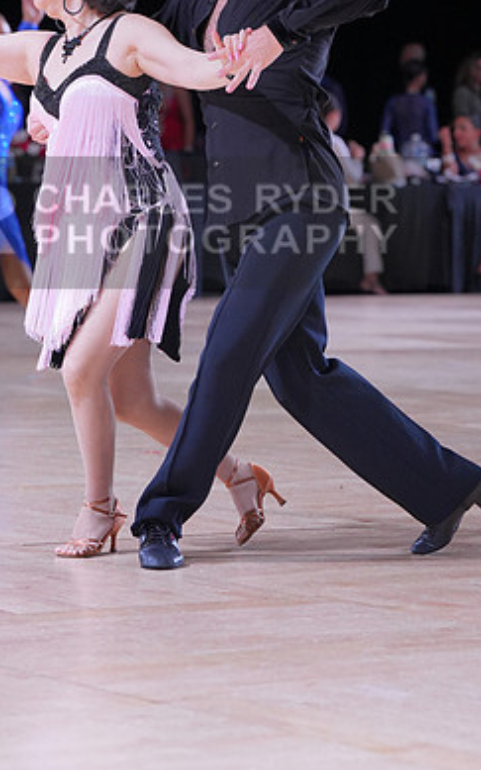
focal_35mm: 184
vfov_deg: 11.4
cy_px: 224
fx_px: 3861
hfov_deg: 7.1
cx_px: 155
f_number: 4.5
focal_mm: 121
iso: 2000
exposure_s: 1/400
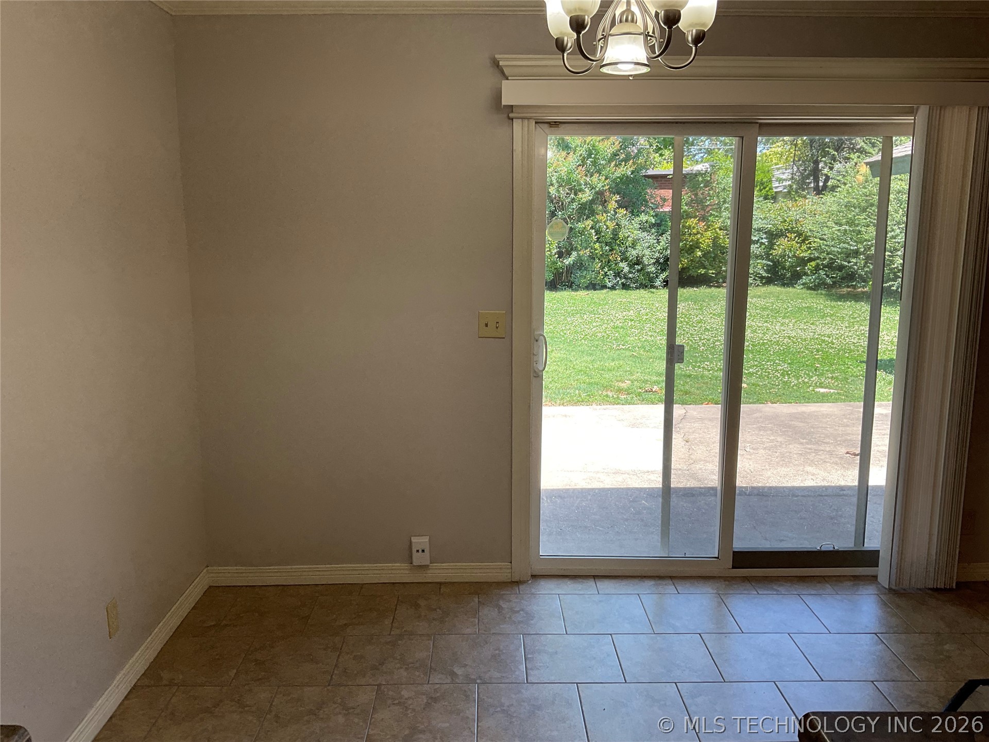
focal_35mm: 29
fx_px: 829
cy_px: 371
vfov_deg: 48.2
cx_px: 494
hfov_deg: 61.7
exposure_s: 1/120
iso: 16
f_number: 1.8
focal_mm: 3
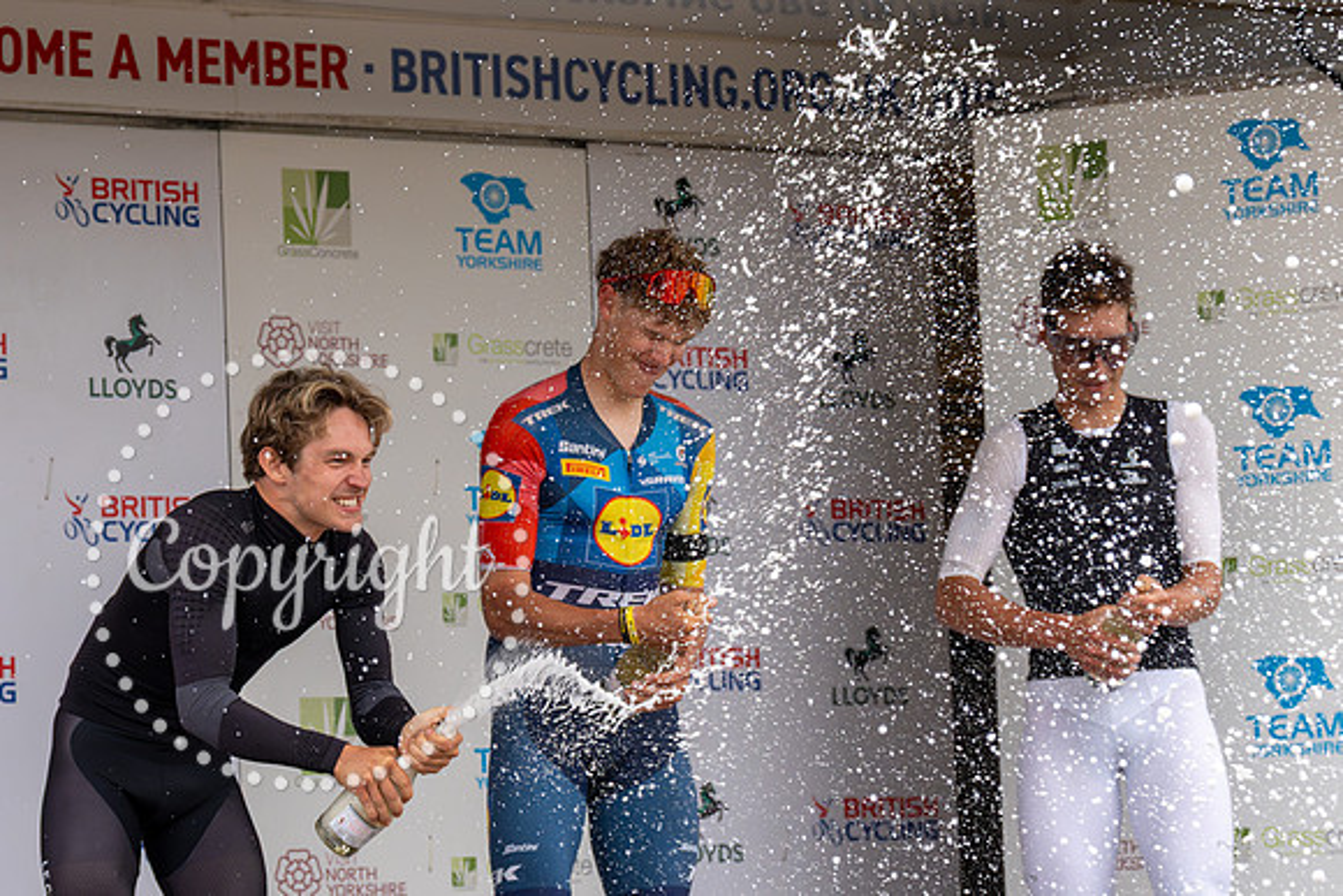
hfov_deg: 13.9
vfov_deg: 9.3
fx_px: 5523
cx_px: 604
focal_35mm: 148
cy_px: 414
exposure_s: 1/1000
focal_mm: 88
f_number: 3.5
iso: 1600
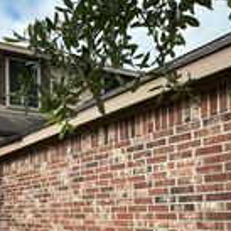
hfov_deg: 34.3
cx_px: 2
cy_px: 208
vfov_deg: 35.3
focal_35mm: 45
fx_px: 340
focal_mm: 2.22
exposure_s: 1/575
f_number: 2.2
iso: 40
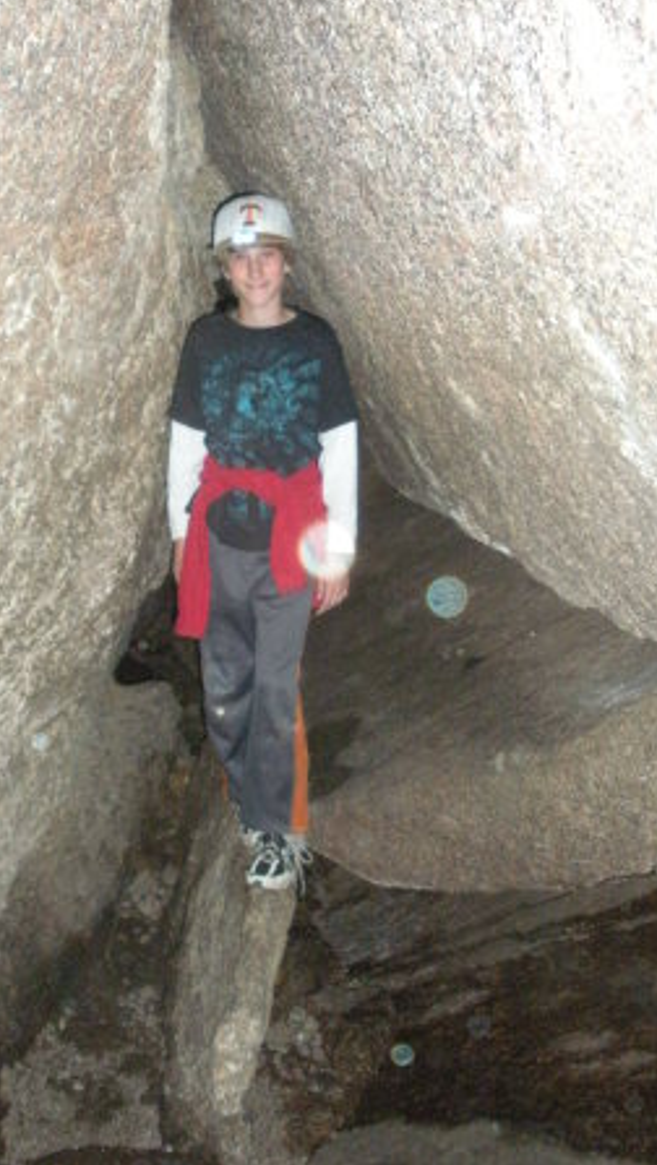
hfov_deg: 29.7
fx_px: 1237
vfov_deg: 50.5
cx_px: 274
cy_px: 579
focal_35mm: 40
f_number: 3.5
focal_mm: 6.3
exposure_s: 1/60
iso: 749
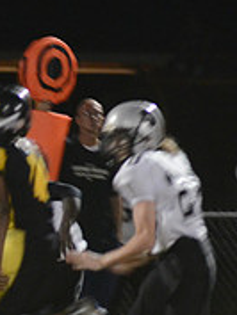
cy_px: 242
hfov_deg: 1.6
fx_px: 8580
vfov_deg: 2.1
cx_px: -45
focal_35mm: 941
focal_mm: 200
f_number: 5.6
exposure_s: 1/100
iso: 3200
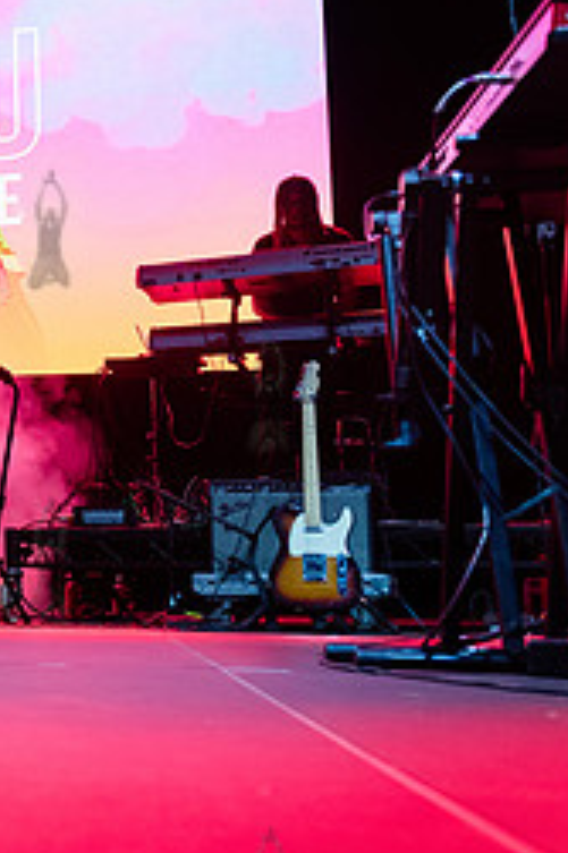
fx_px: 1588
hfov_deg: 17.3
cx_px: -391
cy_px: 393
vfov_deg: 30.1
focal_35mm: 67
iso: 3200
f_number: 3.5
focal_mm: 29
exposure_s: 1/250
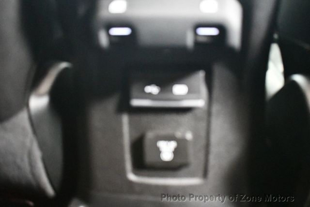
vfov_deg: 36.9
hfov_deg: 53.1
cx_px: 155
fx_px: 310
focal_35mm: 36
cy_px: 104
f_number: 3.5
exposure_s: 1/13
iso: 12800
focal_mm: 18
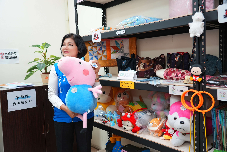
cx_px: 114
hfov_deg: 60.3
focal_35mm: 31
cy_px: 76
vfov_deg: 42.3
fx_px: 195
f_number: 4
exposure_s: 1/25
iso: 400
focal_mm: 31
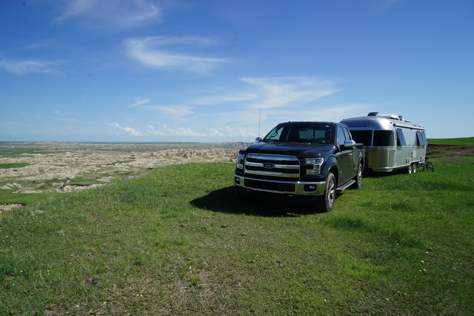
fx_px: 316
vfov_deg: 53.1
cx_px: 237
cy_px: 158
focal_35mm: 24
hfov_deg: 73.7
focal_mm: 24
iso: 100
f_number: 11
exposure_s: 1/200
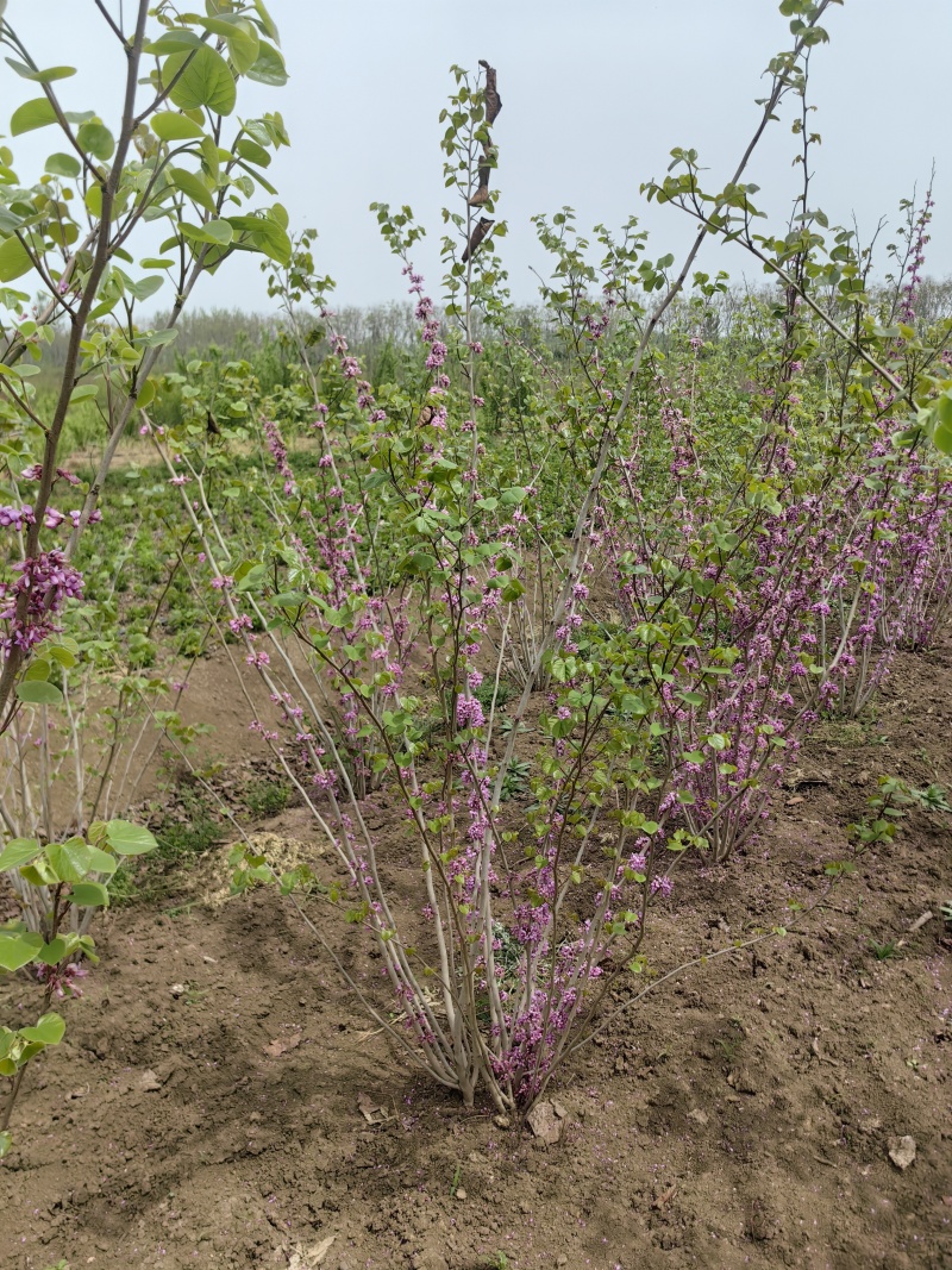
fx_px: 990
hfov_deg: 51.3
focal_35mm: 27
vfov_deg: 65.3
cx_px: 476
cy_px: 635
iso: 50
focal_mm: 5.75
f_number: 2
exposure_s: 1/3610
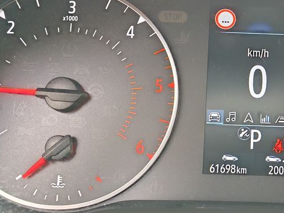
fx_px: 591
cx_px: 268
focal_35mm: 72
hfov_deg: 26.0
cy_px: 88
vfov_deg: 20.4
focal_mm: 6.83
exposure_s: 1/100
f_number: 2
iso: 200
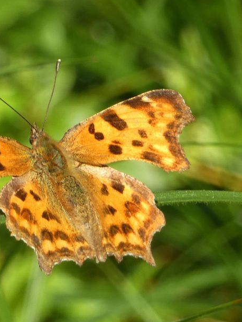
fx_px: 4154
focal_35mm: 446
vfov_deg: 4.4
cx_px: 54
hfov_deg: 3.3
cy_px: 164
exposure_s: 1/100
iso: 80
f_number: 5.6
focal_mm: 57.2
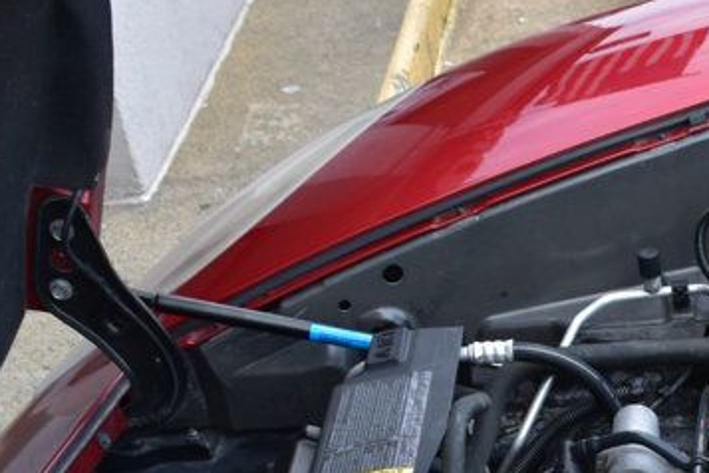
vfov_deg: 14.3
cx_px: 687
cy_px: 676
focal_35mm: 90
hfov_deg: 21.8
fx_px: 1781
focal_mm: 21
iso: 400
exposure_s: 1/100
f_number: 9
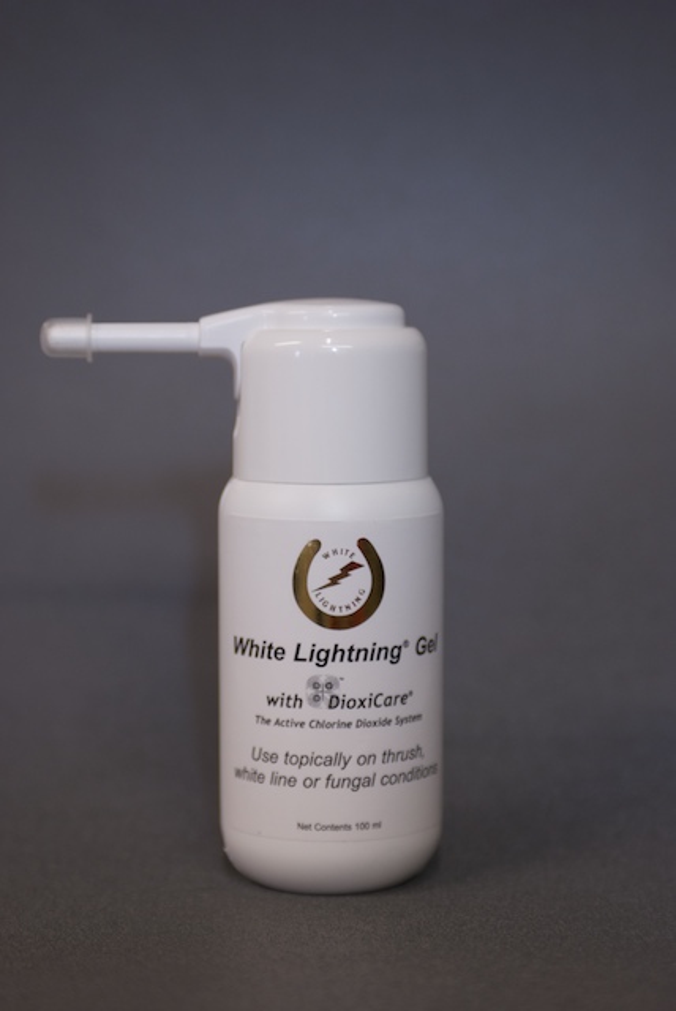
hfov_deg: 19.0
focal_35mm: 72
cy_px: 506
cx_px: 338
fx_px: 2023
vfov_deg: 28.0
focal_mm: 48
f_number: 2.8
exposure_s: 1/25
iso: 200
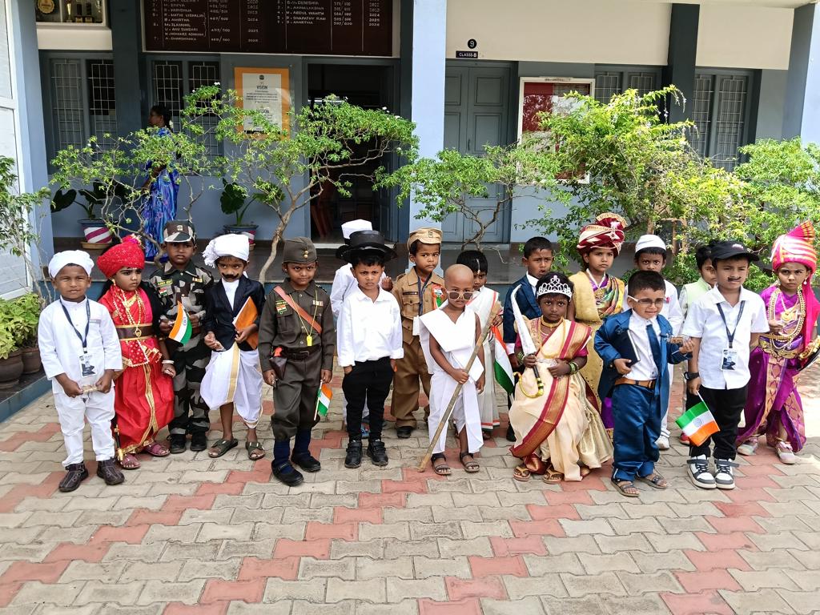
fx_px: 640
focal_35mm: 27
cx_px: 410
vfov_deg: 51.4
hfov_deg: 65.3
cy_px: 308
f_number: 1.8
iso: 50
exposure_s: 1/177
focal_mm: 3.98
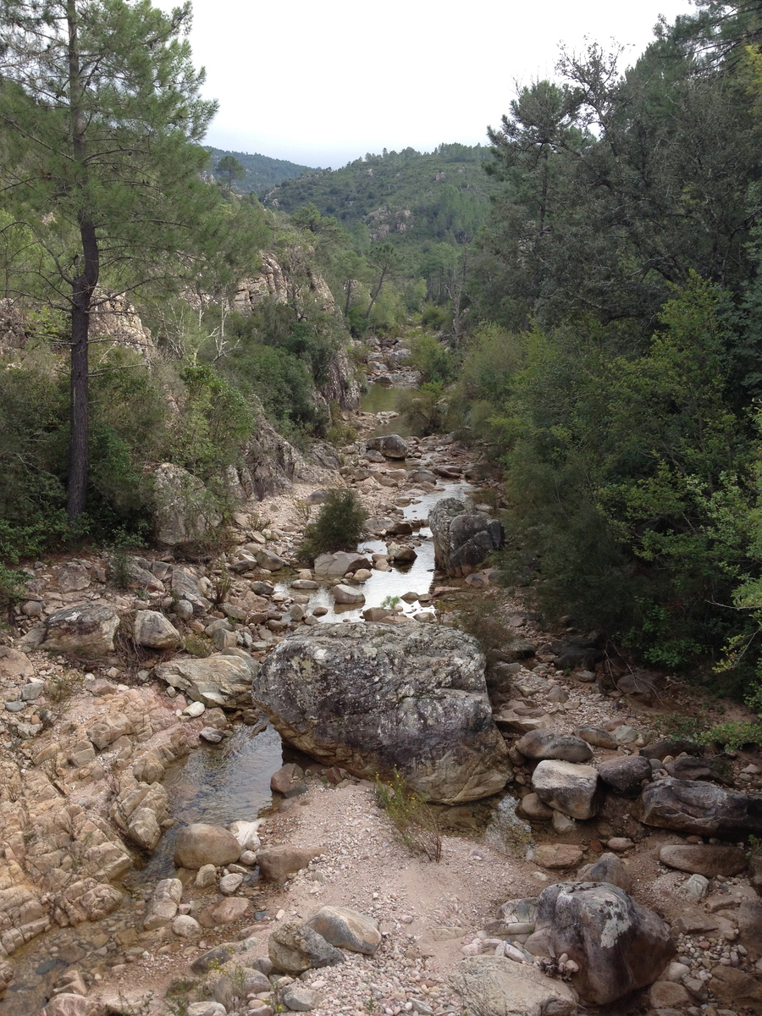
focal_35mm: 35
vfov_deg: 52.6
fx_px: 1027
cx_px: 381
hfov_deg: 40.7
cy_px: 508
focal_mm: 4.28
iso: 64
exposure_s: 1/361
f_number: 2.4
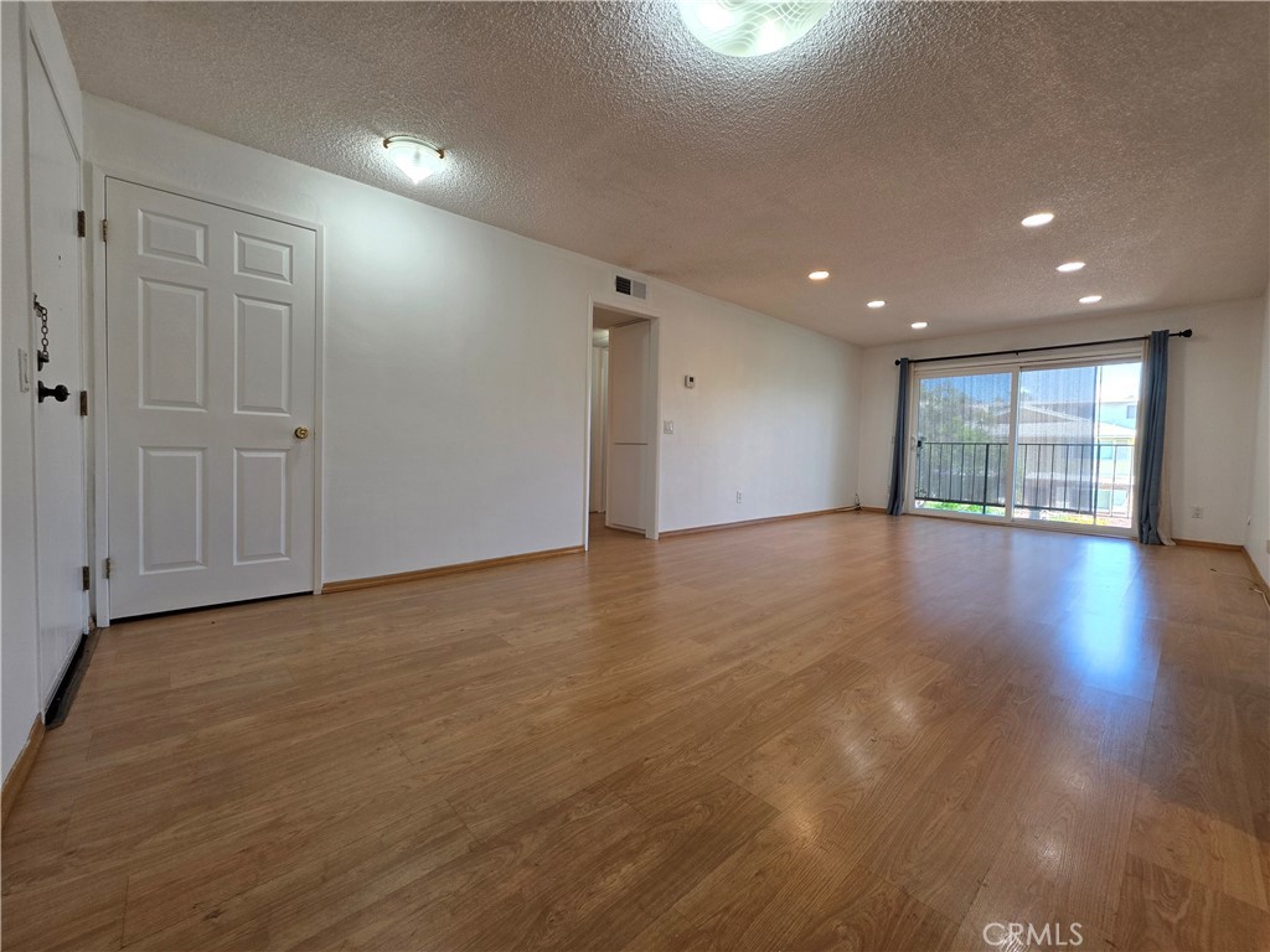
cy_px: 476
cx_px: 635
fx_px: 477
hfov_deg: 106.2
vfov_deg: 89.9
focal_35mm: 13
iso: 80
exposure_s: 1/120
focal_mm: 2.2
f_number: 1.9
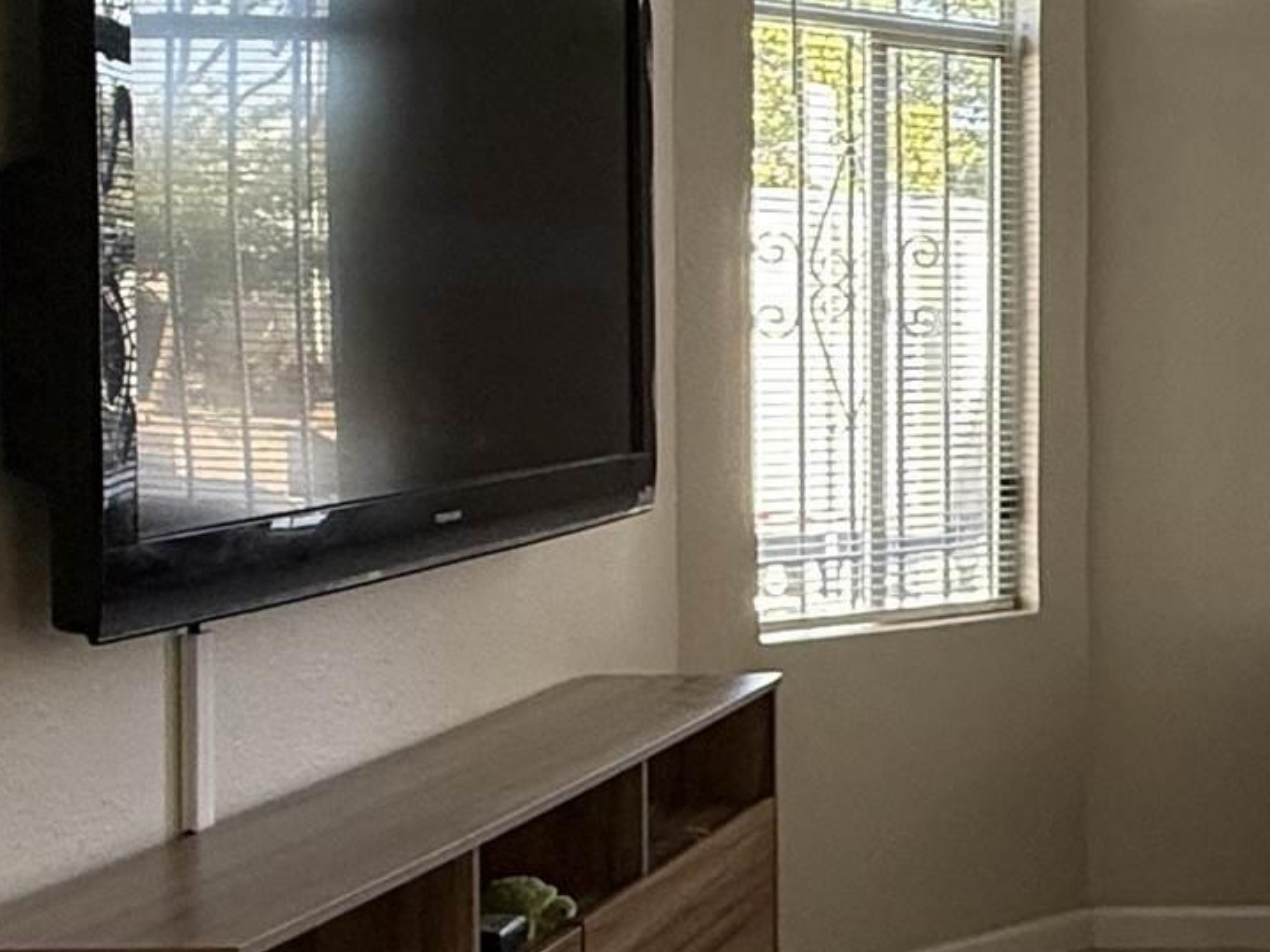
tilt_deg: -2.1
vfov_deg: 24.4
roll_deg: -0.5
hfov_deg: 27.4
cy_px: 396
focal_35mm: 60
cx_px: 1605
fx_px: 2202
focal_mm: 2.22
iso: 80
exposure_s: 1/99
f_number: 2.2
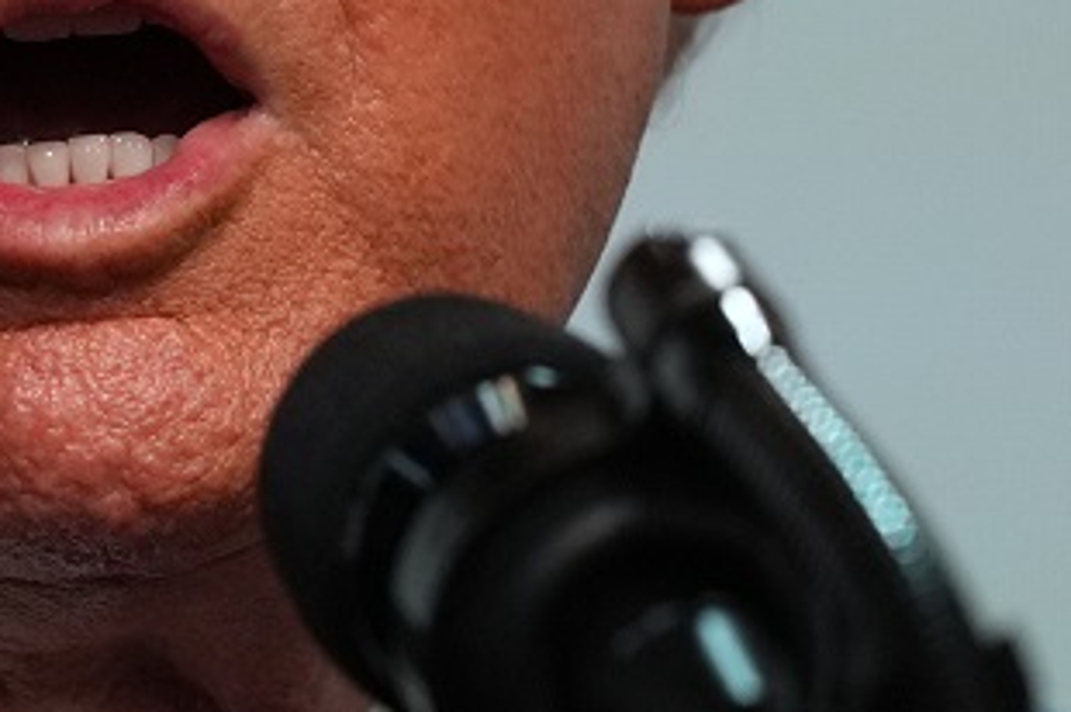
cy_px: -112
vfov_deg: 0.7
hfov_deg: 1.1
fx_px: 55306
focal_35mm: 1861
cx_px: -352
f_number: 2.8
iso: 1250
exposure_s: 1/250
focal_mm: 300
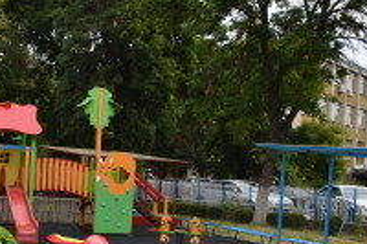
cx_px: 169
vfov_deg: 24.4
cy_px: 213
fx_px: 550
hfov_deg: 36.9
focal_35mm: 54
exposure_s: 1/200
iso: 200
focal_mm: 18
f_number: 7.1
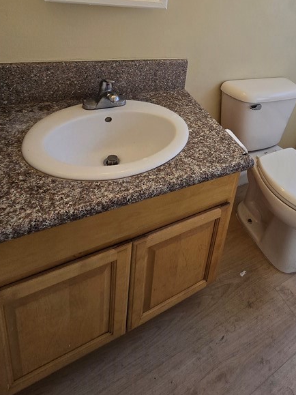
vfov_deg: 65.9
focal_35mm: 23
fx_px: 262
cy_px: 69
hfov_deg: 55.4
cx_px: 230
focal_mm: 2.2
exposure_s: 1/60
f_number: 2.2
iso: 64
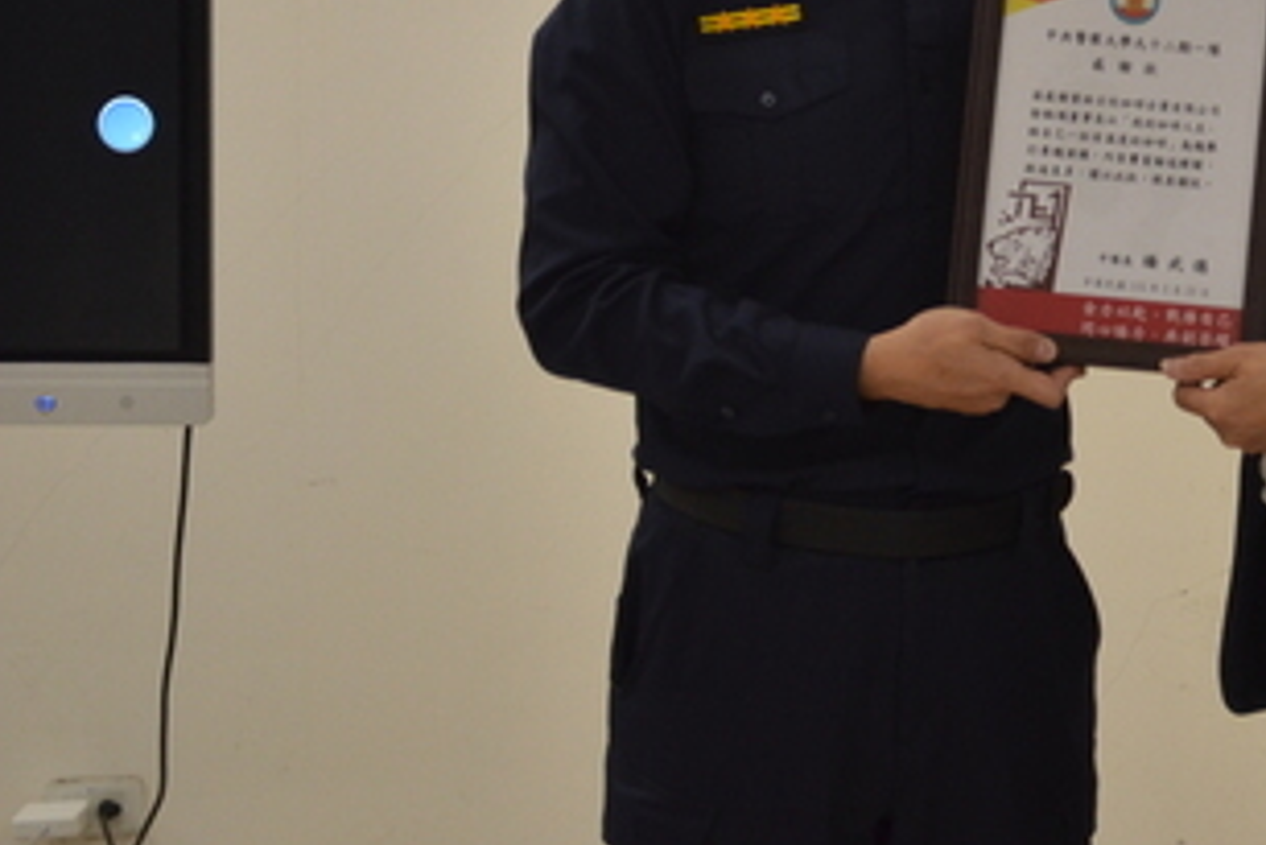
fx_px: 5277
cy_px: -19
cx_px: 1282
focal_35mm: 150
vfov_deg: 9.1
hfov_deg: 13.5
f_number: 5.3
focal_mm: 44
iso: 400
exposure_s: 1/60
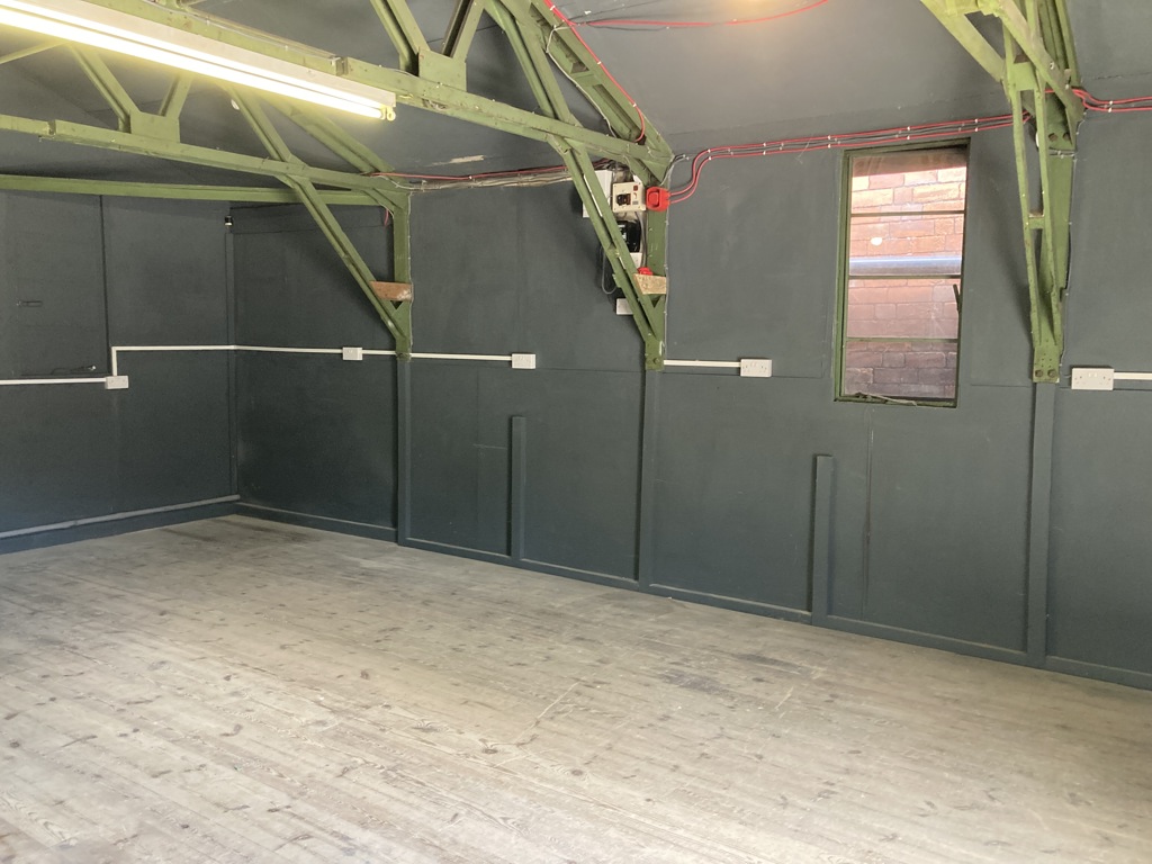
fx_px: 932
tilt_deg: -9.0
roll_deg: -0.6
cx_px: 576
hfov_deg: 63.4
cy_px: 432
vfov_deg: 49.7
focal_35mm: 28
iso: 200
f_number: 1.8
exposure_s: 1/50
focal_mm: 3.99
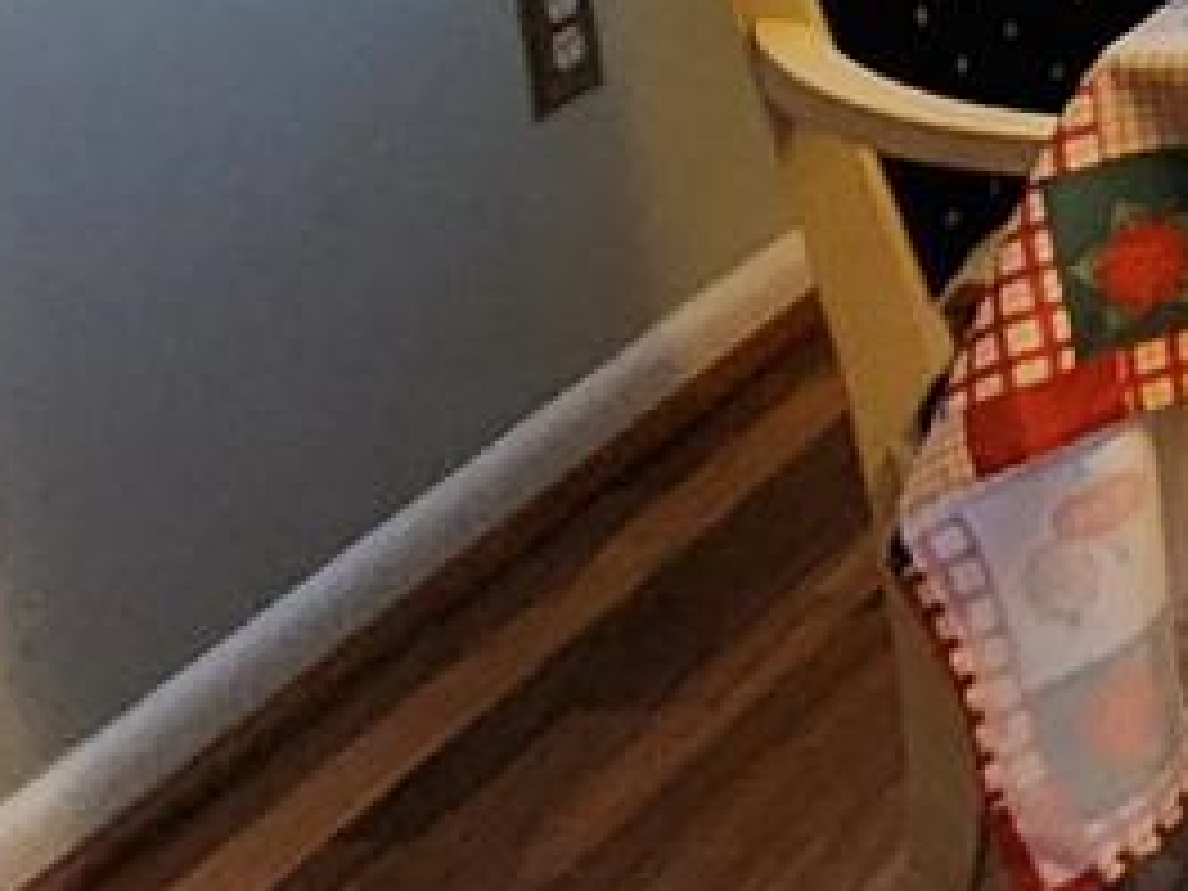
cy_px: -562
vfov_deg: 13.5
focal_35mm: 101
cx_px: 3542
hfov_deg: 11.4
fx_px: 3466
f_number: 2.2
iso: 250
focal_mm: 2.2
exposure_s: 1/60
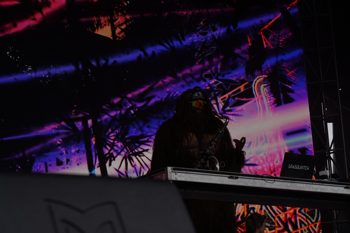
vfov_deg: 13.0
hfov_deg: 19.5
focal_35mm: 105
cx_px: 175
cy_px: 116
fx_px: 1021
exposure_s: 1/320
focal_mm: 105
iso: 100
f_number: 6.3
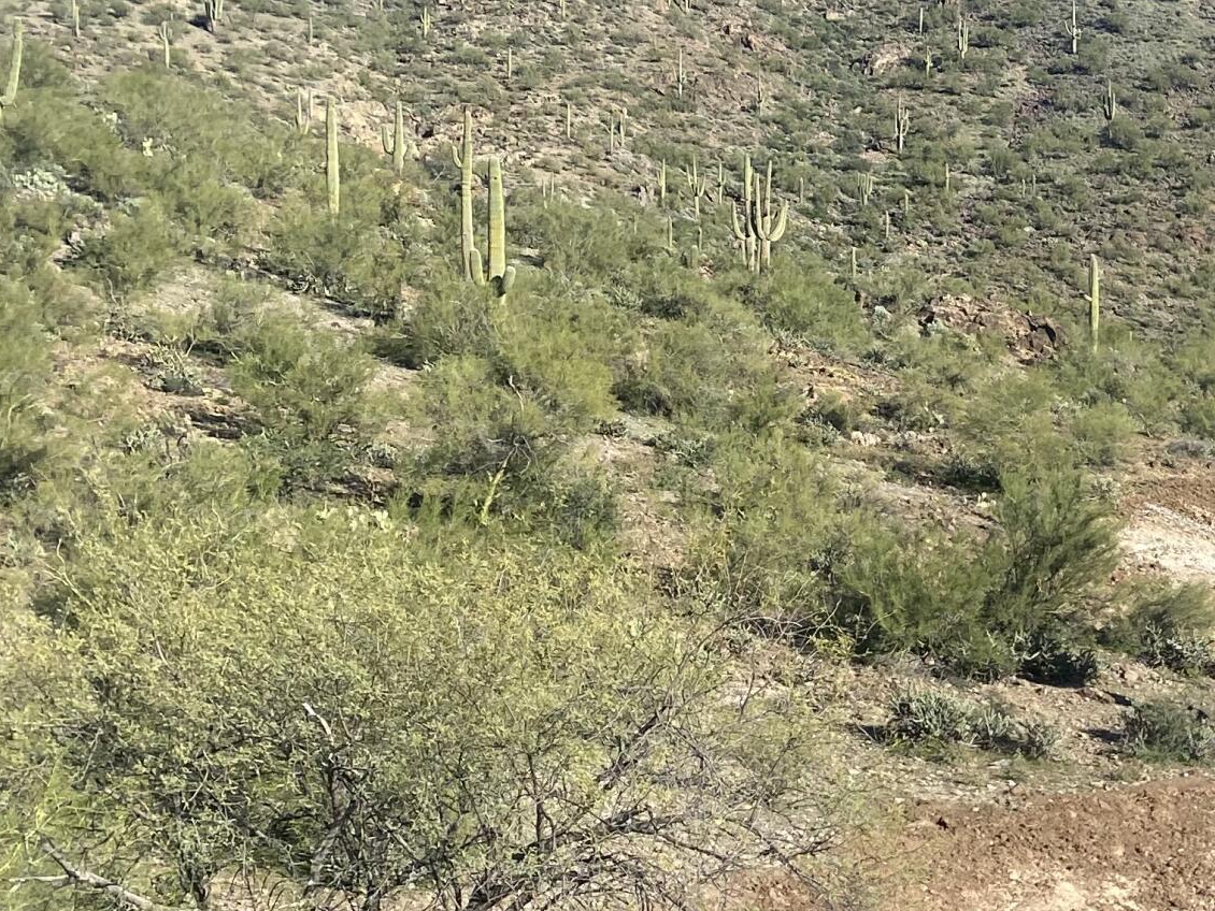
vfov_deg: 21.0
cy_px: 778
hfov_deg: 24.4
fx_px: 2422
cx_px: 1606
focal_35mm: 69
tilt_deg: -6.3
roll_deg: -2.4
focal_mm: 4.25
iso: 32
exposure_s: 1/1927
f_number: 1.8
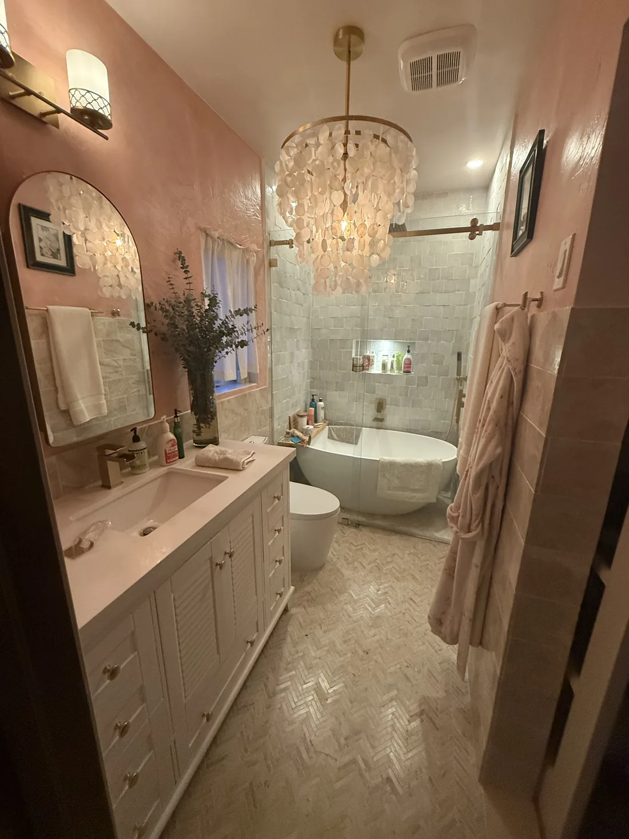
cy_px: 420
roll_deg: -1.4
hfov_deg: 85.7
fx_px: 339
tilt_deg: -13.4
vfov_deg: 102.1
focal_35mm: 14
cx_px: 314
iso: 500
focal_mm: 2.22
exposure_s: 1/60
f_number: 2.2
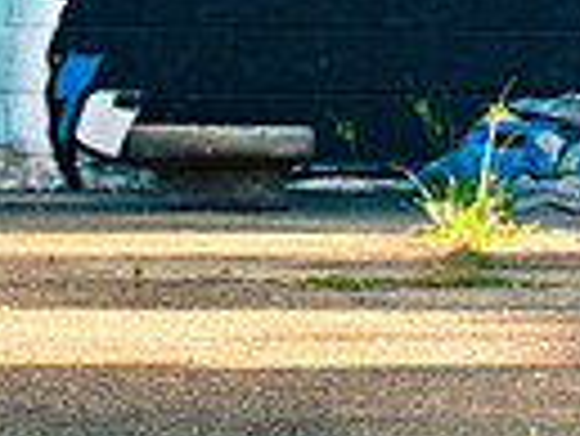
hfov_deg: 4.8
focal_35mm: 409
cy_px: -166
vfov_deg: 3.6
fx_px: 6859
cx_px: 319
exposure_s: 1/200
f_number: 8
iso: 320
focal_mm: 95
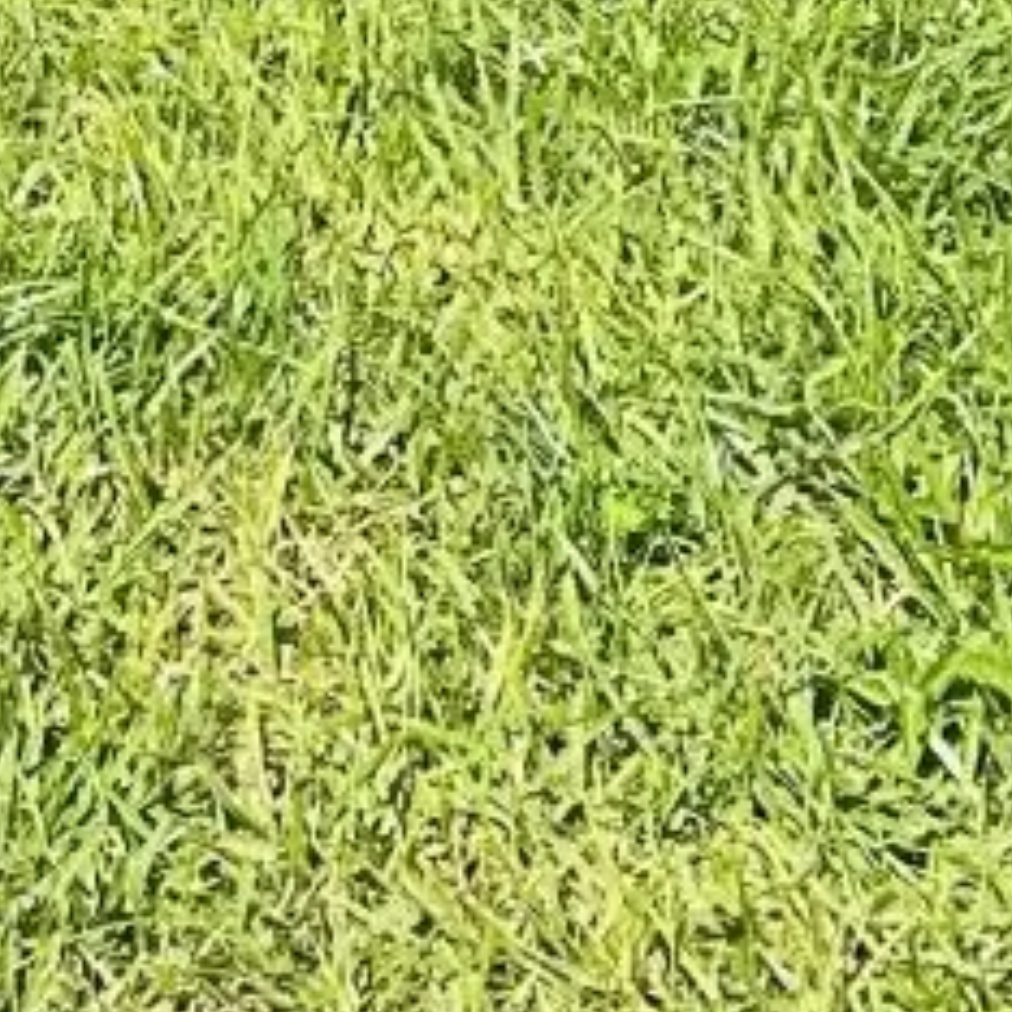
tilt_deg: -6.4
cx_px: 95
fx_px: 5987
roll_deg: -0.1
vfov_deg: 8.6
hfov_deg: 9.6
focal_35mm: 181
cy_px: -1604
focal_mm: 6.86
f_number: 1.78
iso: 80
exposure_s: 1/5848
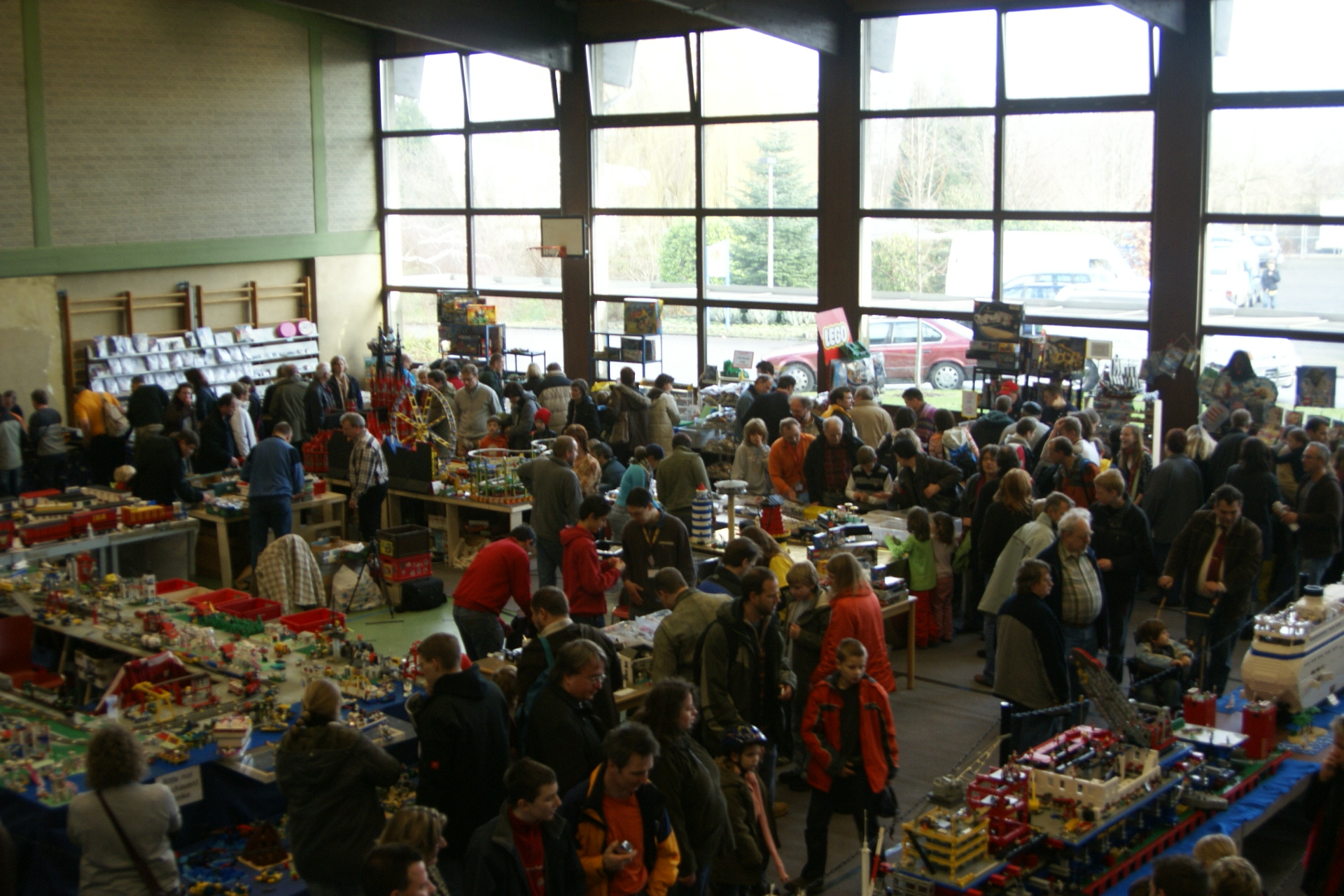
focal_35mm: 42
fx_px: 1568
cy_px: 448
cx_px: 672
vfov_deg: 31.9
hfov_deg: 46.4
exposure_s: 1/50
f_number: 4
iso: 200
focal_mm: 28
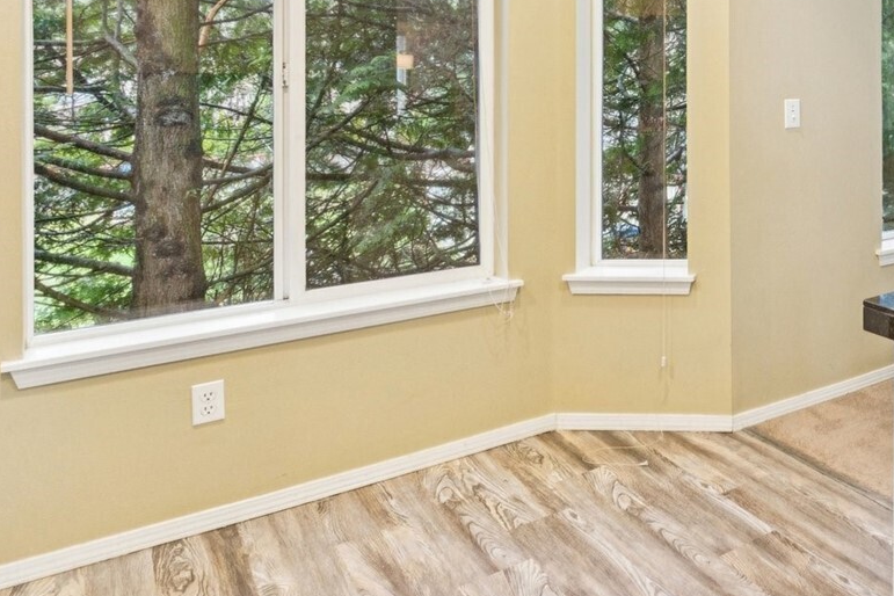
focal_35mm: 33
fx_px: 819
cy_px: 100
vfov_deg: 38.1
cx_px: 943
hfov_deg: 45.6
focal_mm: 10
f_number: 9
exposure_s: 1/2.5
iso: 250
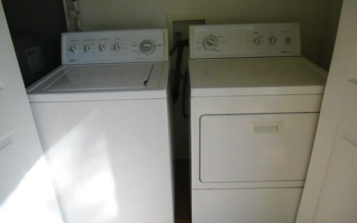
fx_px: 282
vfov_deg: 43.1
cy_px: 110
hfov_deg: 64.6
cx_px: 178
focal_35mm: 29
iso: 100
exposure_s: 1/60
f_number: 3.2
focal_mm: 4.9
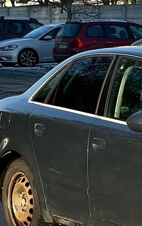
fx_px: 1306
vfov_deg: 9.9
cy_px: 169
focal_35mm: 211
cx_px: 259
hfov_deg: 6.1
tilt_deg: -7.2
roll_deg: +1.3
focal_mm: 9
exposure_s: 1/444
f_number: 2.8
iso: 32
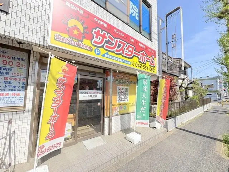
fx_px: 93
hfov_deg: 102.1
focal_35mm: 14
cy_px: 86
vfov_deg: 85.7
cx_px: 114
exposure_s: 1/968
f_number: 2.2
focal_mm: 2.22
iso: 64
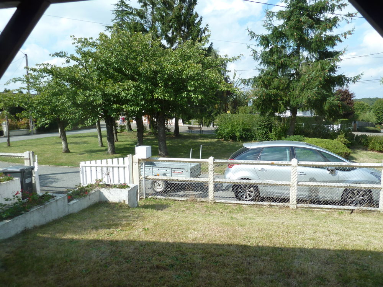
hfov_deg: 69.4
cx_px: 192
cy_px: 144
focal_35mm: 25
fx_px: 277
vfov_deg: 54.9
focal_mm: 4.1
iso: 80
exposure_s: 1/320
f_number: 4
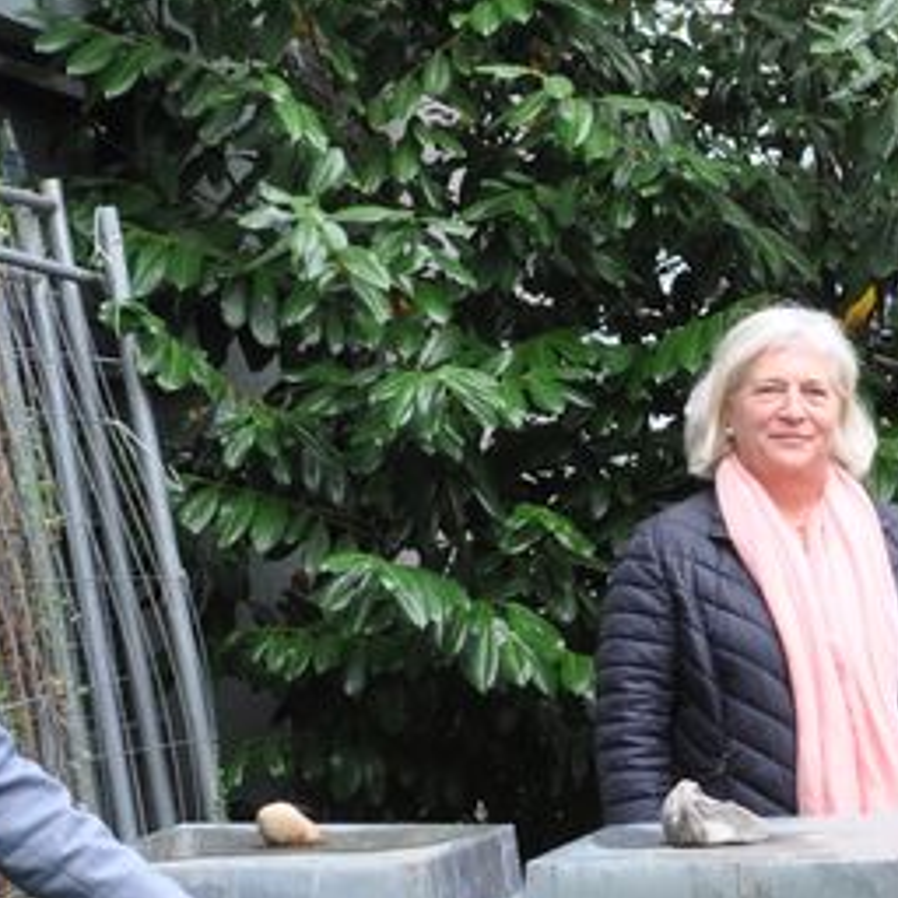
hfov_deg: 12.8
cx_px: 1168
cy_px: 1045
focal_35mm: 132
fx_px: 3874
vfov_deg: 12.9
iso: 400
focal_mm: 22
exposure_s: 1/100
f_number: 5
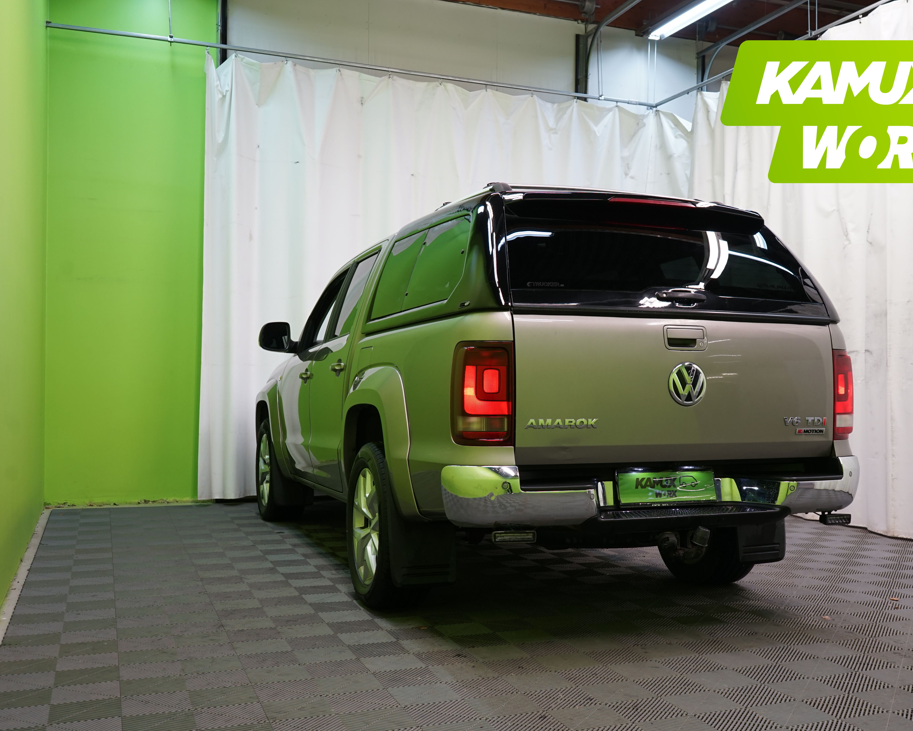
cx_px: 558
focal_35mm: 38
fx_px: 1027
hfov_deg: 47.6
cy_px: 373
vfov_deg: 39.2
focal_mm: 33
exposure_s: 1/50
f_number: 5.6
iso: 500
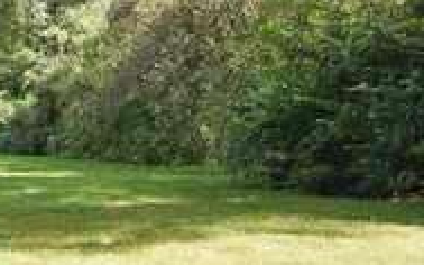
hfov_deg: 28.3
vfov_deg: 20.4
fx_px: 716
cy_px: 10
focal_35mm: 62
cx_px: -96
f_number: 8
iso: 200
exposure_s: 1/100
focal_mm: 12
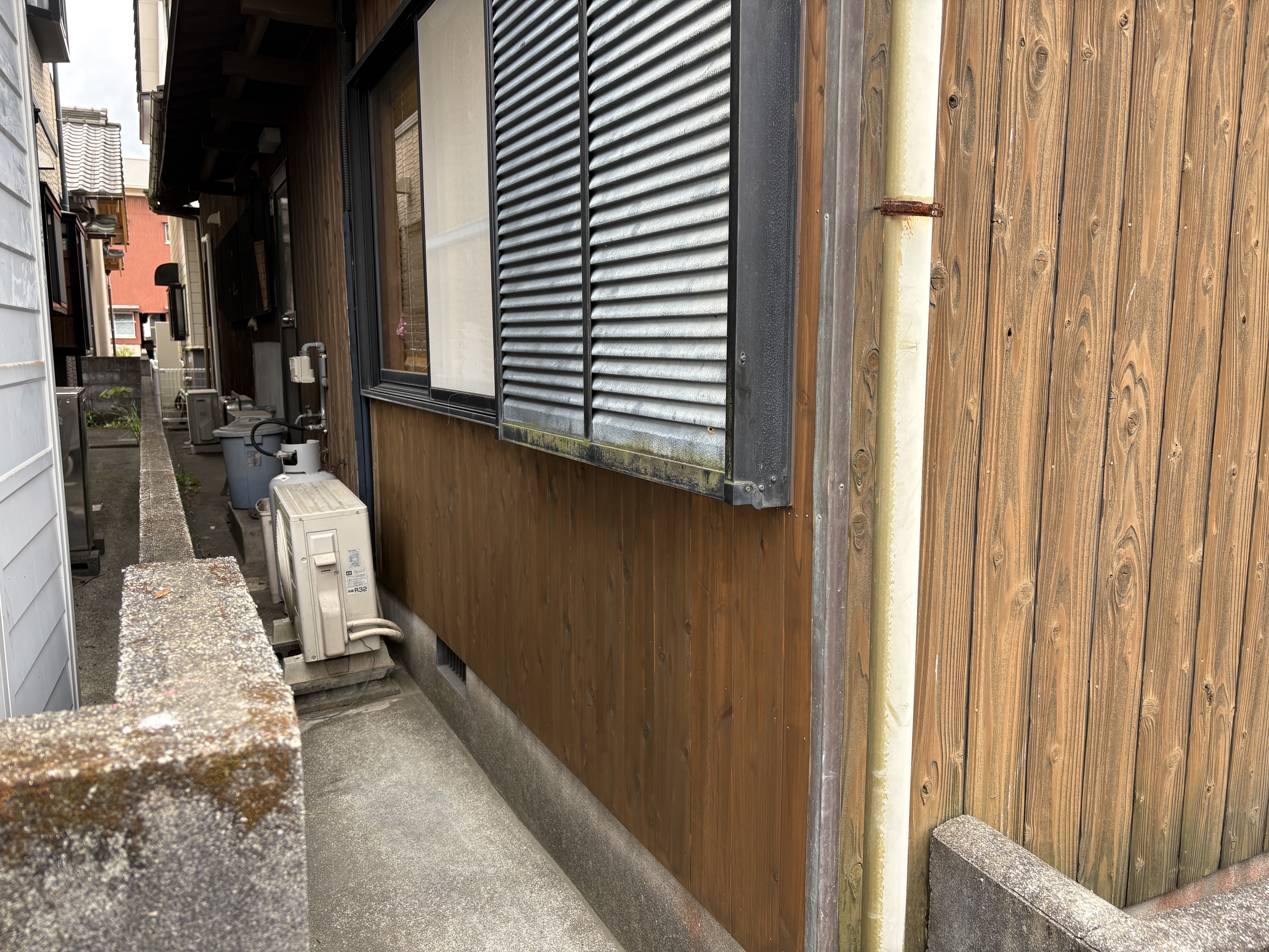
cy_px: 476
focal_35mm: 26
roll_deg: +0.3
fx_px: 953
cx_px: 634
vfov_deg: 53.1
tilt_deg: -7.3
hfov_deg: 67.3
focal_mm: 5.96
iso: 40
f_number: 1.6
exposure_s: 1/210
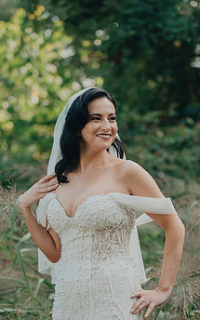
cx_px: 100
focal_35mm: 104
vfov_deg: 20.0
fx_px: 907
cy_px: 162
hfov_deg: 12.6
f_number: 2.8
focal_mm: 78
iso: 800
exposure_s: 1/2500
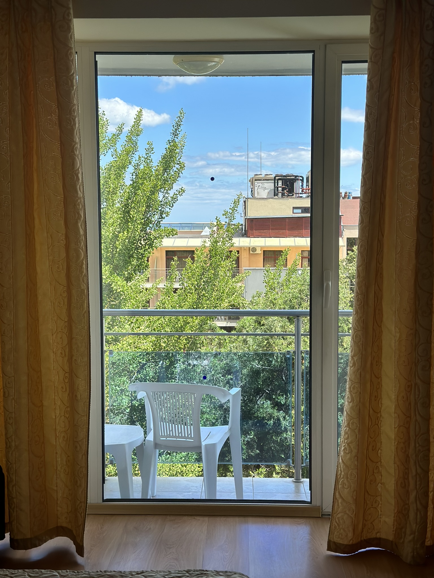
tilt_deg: -5.6
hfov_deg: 30.3
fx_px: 802
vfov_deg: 39.7
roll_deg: +0.3
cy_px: 289
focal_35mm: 48
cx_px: 217
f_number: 1.78
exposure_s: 1/2667
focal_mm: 6.86
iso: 80
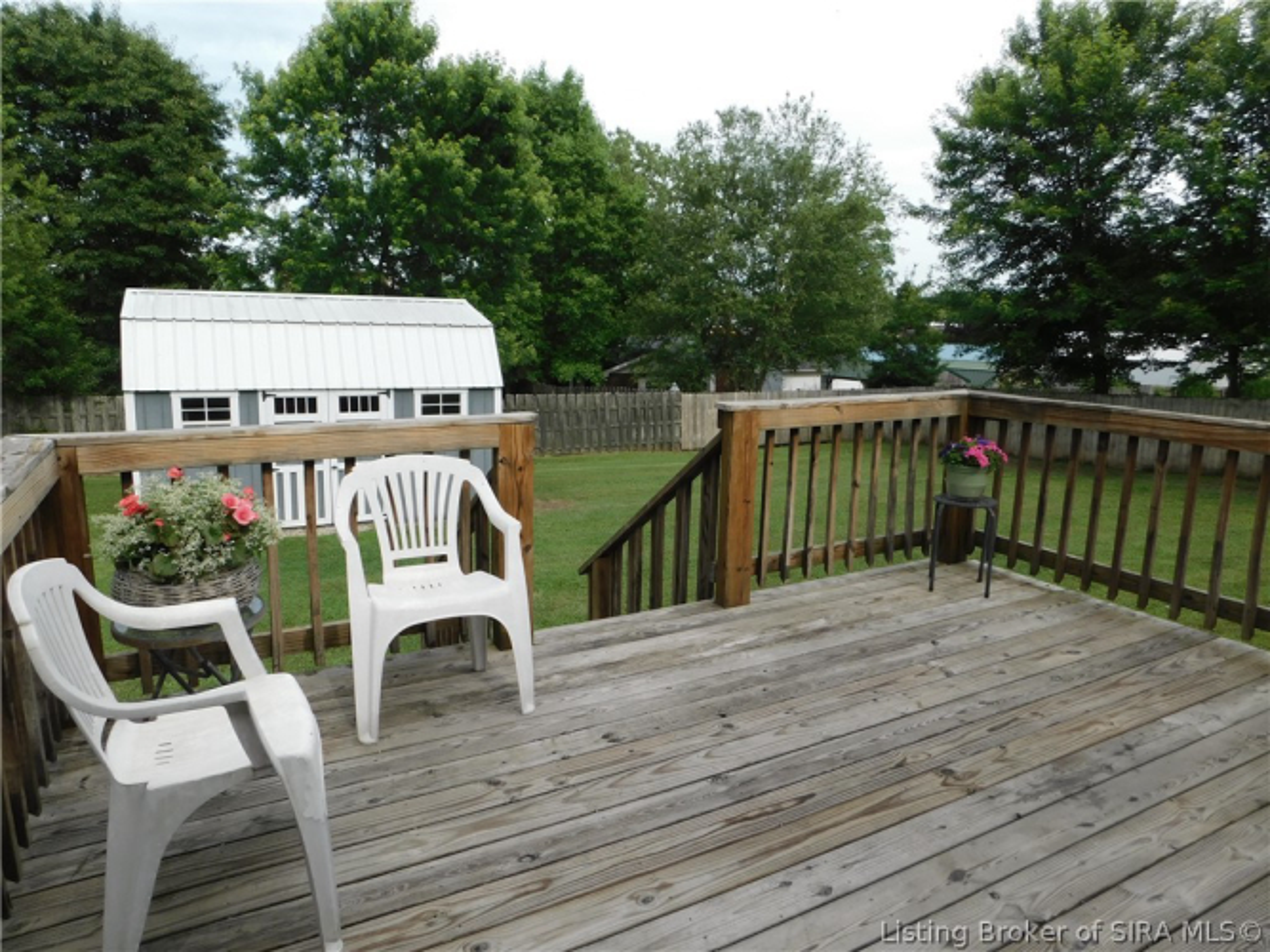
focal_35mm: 23
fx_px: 844
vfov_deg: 58.9
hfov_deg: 73.9
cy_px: 476
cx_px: 635
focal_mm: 4
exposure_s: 1/800
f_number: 3
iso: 125
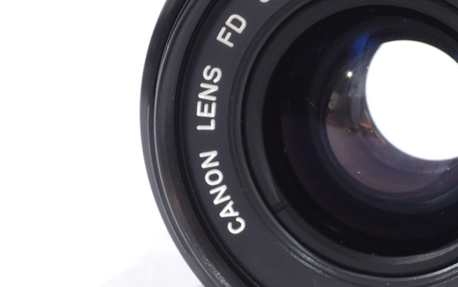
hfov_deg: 13.0
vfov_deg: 8.2
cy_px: 92
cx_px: 371
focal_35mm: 160
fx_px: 1998
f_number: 4.7
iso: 400
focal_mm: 13.8
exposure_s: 1/30
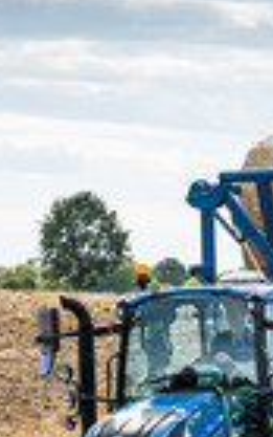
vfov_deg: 5.8
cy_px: 358
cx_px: 333
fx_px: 4317
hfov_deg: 3.6
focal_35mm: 363
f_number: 5.6
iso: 250
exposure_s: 1/800
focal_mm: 110
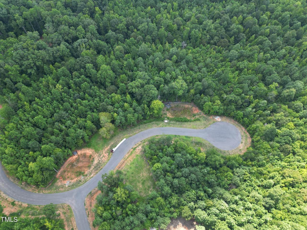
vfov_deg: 56.8
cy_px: 115
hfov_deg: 71.6
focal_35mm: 24
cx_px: 154
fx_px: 213
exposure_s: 1/500
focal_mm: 6.72
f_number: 1.7
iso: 100
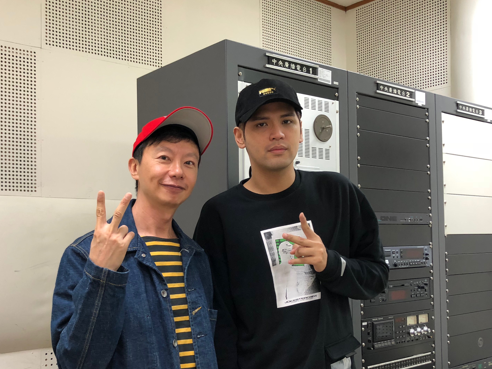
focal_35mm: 40
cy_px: 228
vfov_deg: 35.8
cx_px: 199
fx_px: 569
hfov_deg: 46.6
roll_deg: +0.3
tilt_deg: +0.8
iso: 40
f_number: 1.8
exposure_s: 1/17
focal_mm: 3.99
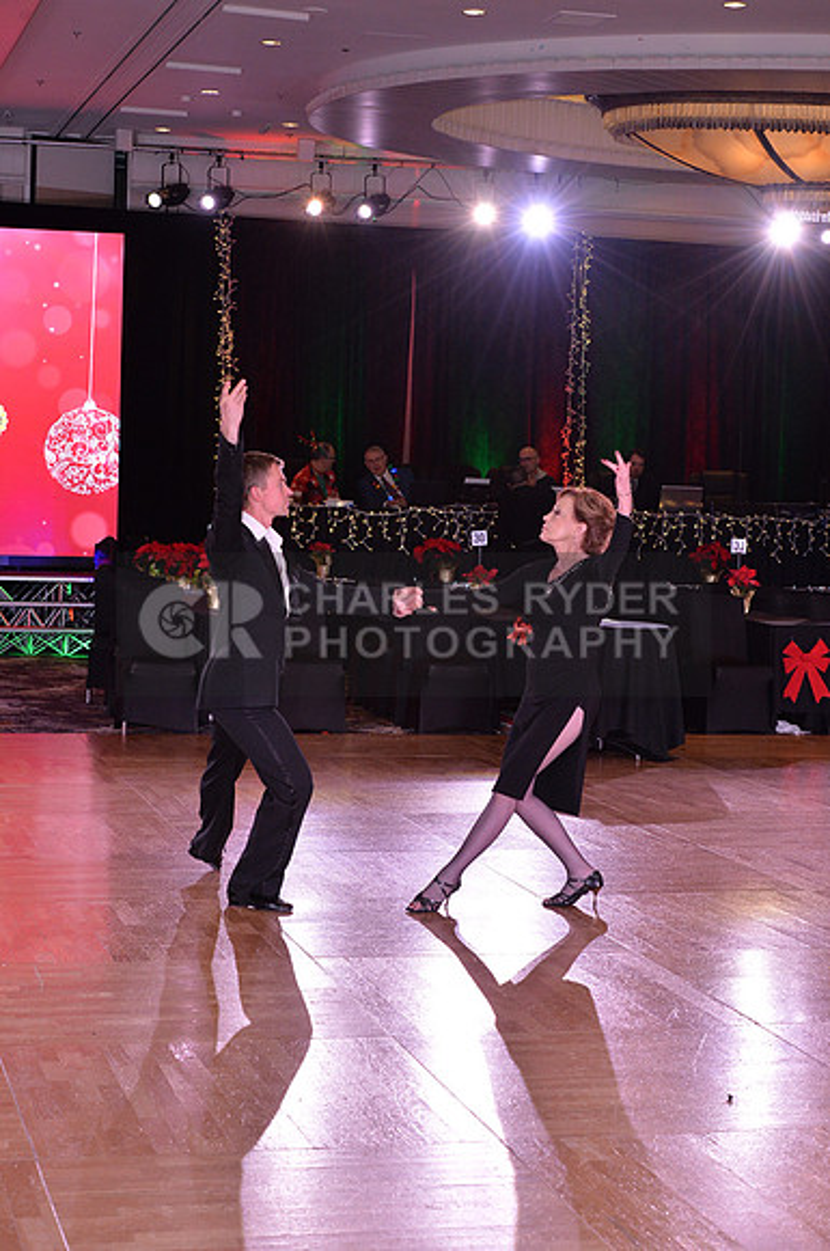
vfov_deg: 28.9
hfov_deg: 19.4
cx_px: 415
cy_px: 626
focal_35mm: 70
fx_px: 2428
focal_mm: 70
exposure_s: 1/250
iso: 2000
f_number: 7.1
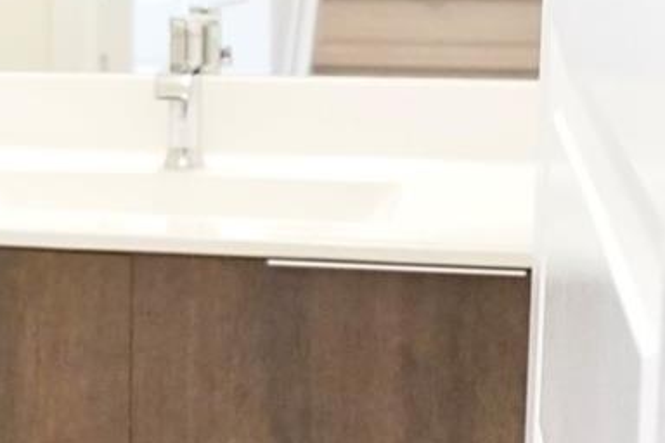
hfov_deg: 14.4
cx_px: -443
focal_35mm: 129
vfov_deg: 10.6
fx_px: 2383
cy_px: 182
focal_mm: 21
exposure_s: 1/60
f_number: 4
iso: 3200
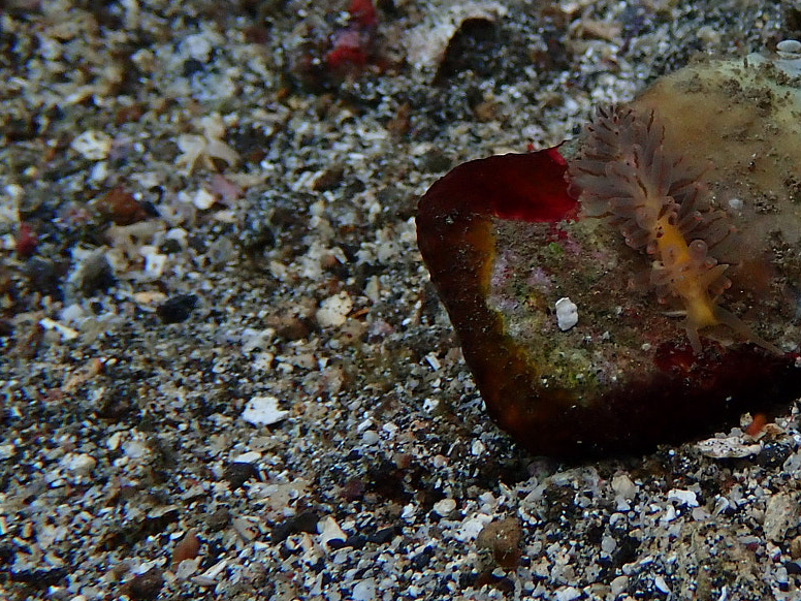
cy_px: 217
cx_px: 673
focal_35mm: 101
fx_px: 2337
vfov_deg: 14.6
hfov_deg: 19.2
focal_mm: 8.99
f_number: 4.5
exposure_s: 1/200
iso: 200
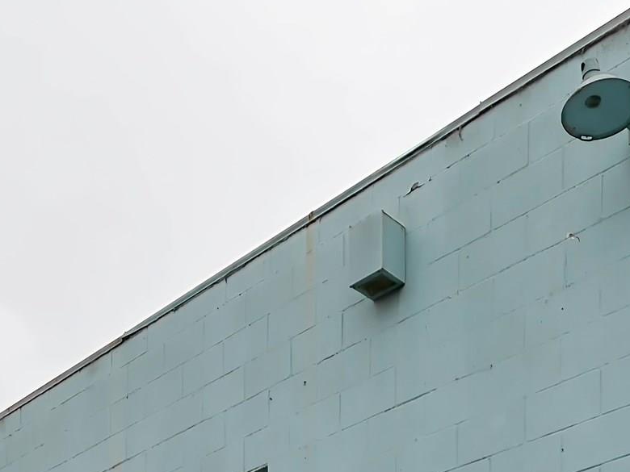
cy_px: 804
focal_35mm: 53
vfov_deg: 20.8
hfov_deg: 34.3
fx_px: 965
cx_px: 561
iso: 100
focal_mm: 14
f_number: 8
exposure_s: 1/500
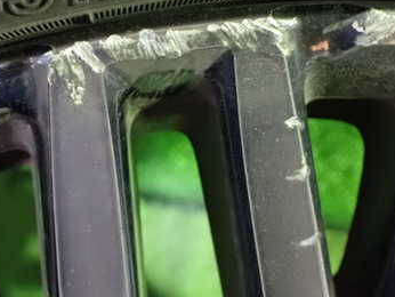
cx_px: 161
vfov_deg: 27.7
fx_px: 594
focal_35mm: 52
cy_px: 79
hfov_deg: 36.7
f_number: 2.3
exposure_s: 1/30
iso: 1600
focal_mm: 5.4
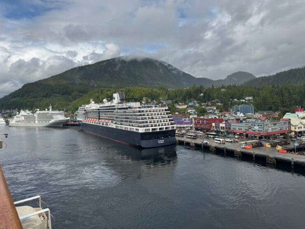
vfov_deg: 54.9
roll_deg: +2.6
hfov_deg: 69.4
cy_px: 114
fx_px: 220
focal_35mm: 25
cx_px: 148
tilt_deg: -1.5
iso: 80
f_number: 1.78
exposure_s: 1/7092
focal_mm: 6.76
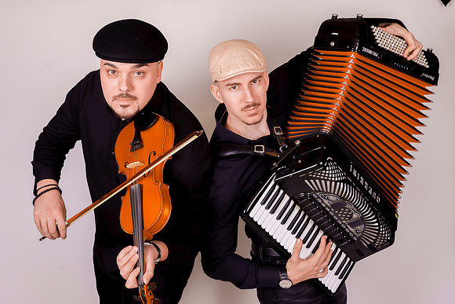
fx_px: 615
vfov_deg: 27.5
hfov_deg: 40.6
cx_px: 229
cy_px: 93
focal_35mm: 49
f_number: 6.3
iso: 100
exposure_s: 1/80
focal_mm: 35
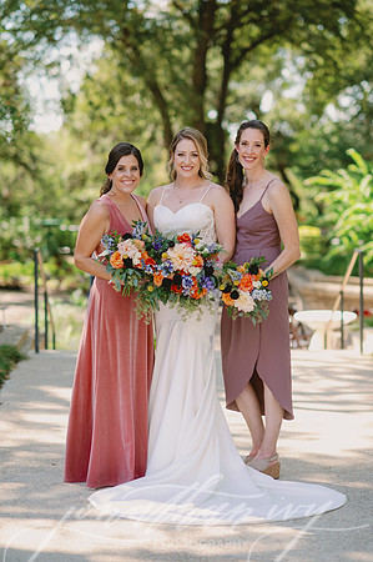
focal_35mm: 85
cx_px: 186
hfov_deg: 16.0
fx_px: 1324
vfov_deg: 23.9
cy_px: 281
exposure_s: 1/640
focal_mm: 85
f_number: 2.2
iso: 100
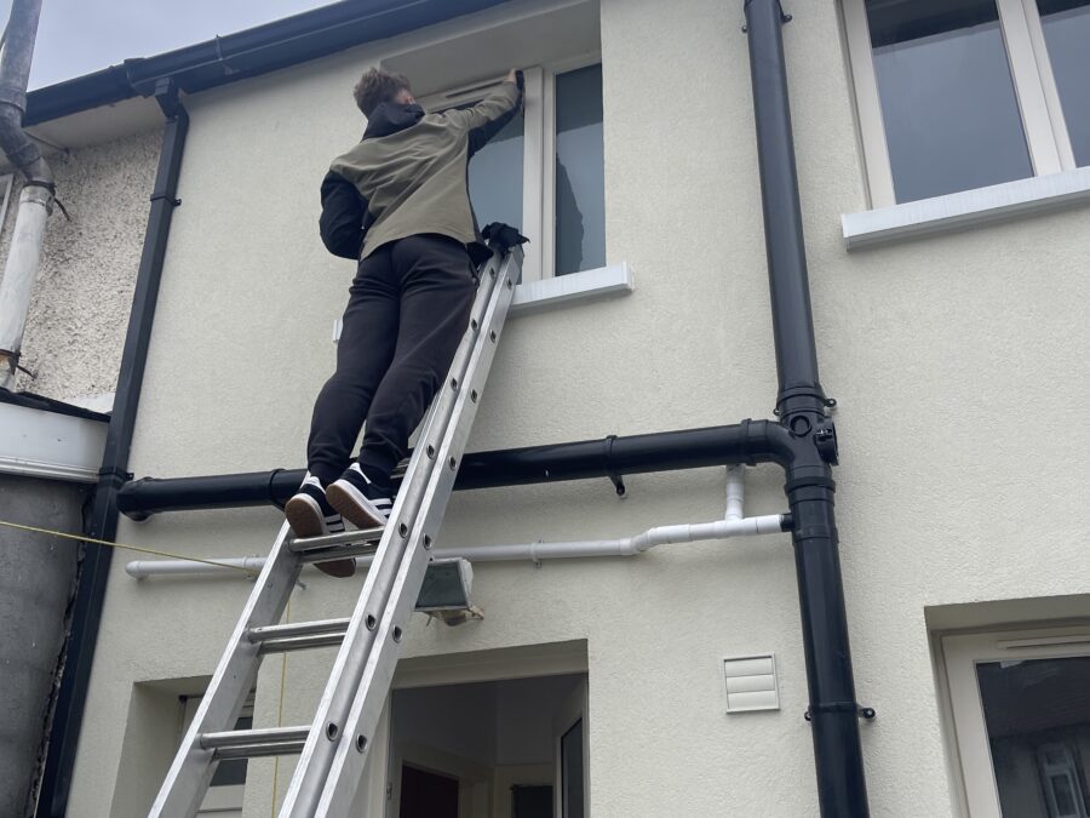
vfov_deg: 54.9
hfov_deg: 69.4
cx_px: 545
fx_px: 787
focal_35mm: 25
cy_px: 409
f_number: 1.6
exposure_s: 1/1946
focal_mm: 5.1
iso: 32
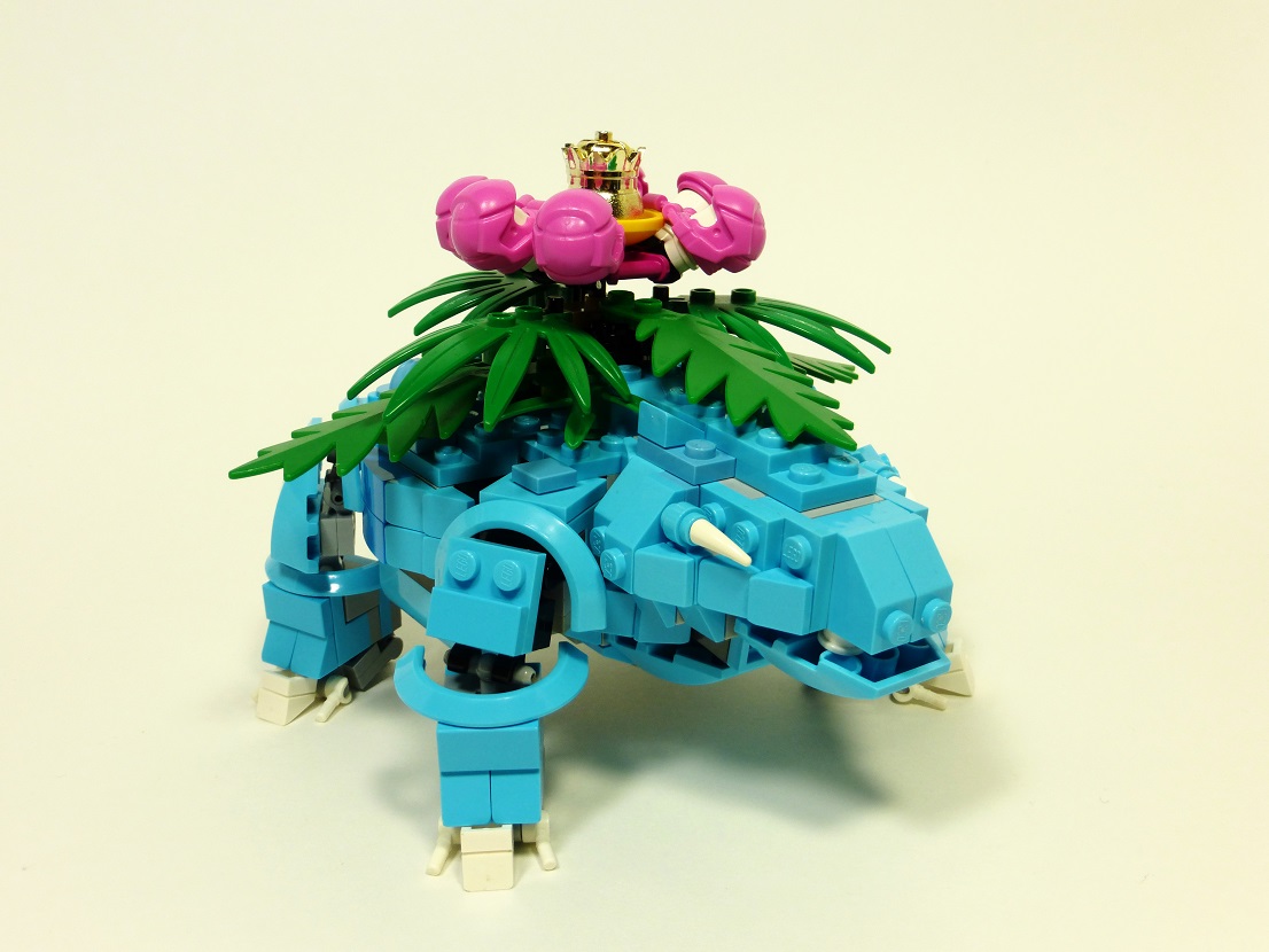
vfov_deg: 40.7
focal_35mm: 35
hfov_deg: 52.6
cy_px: 476
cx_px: 634
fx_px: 1283
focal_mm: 6.1
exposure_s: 1/60
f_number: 3.7
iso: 100
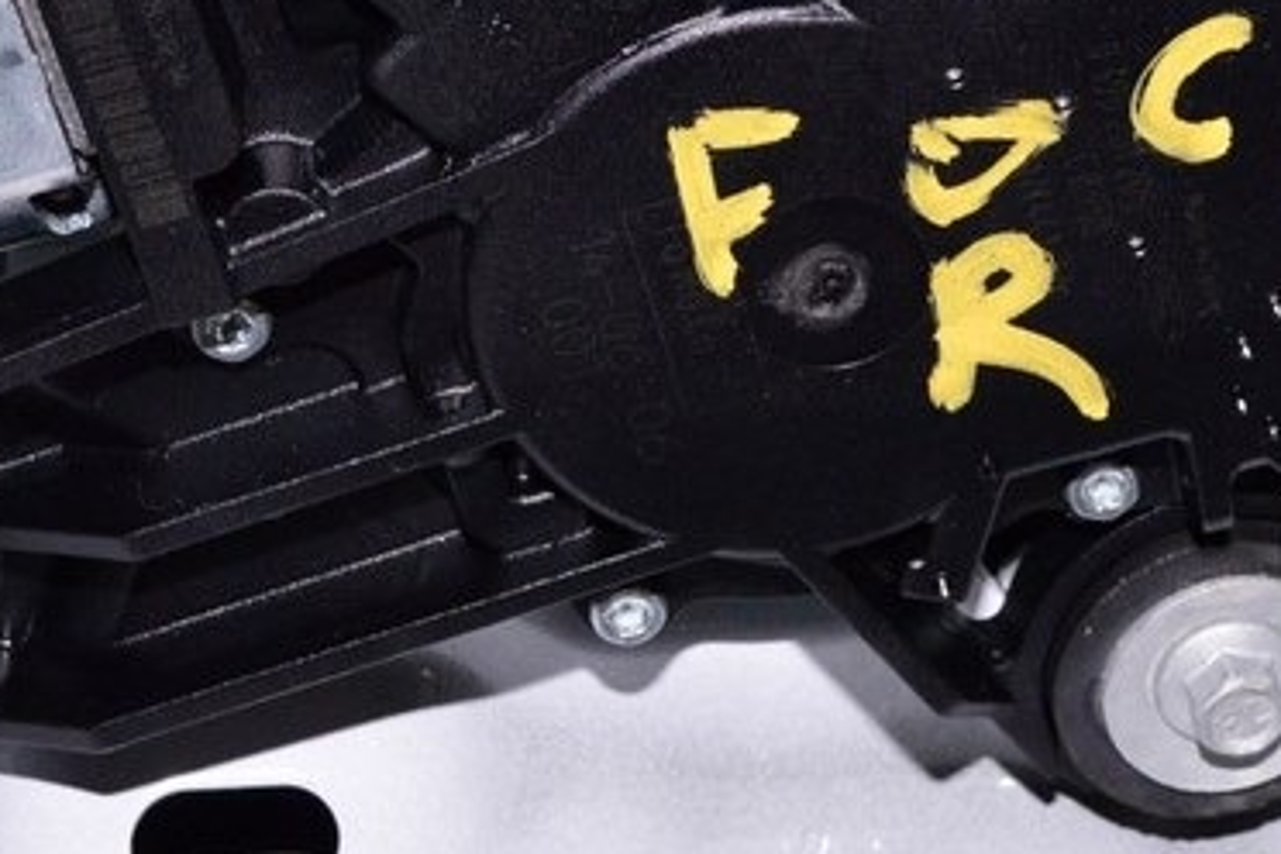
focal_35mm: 111
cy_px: 212
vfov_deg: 12.3
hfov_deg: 18.4
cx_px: 720
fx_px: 3963
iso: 1600
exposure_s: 1/200
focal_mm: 27
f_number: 8
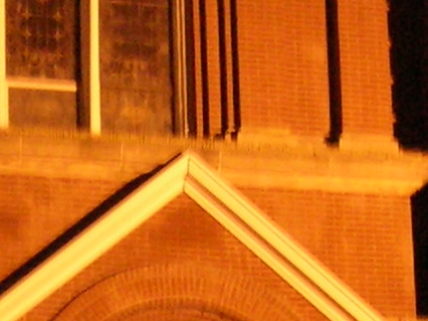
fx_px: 2323
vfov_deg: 7.8
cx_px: 81
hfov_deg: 10.5
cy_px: 374
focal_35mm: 188
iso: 200
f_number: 2.9
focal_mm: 5.8
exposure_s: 1/3.4
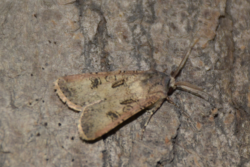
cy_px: 84
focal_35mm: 210
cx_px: 125
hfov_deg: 9.8
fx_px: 1458
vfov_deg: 6.5
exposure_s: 1/60
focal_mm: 140
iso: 320
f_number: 5.6
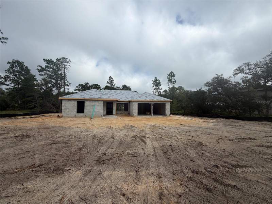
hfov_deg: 102.1
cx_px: 136
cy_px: 102
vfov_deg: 85.7
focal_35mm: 14
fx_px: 110
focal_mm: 2.22
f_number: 2.2
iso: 20
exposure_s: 1/1211
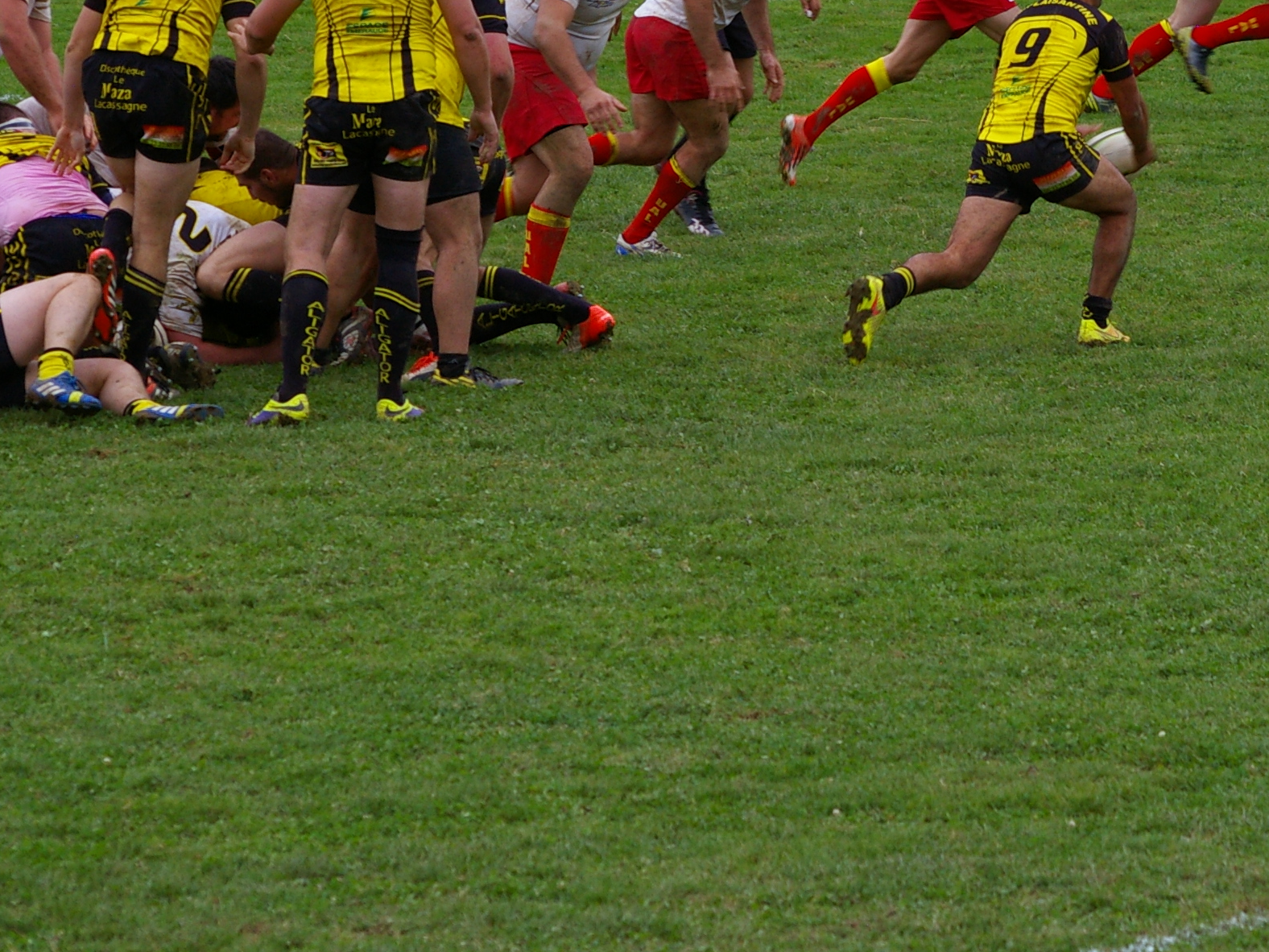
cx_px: 1101
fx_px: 13414
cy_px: 282
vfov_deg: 4.1
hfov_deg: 5.4
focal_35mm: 366
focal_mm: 133
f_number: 6.7
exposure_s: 1/250
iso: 400
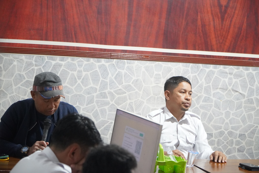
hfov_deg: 18.4
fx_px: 799
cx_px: 130
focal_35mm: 111
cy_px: 86
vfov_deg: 12.4
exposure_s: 1/100
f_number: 4
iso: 6400
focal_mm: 74
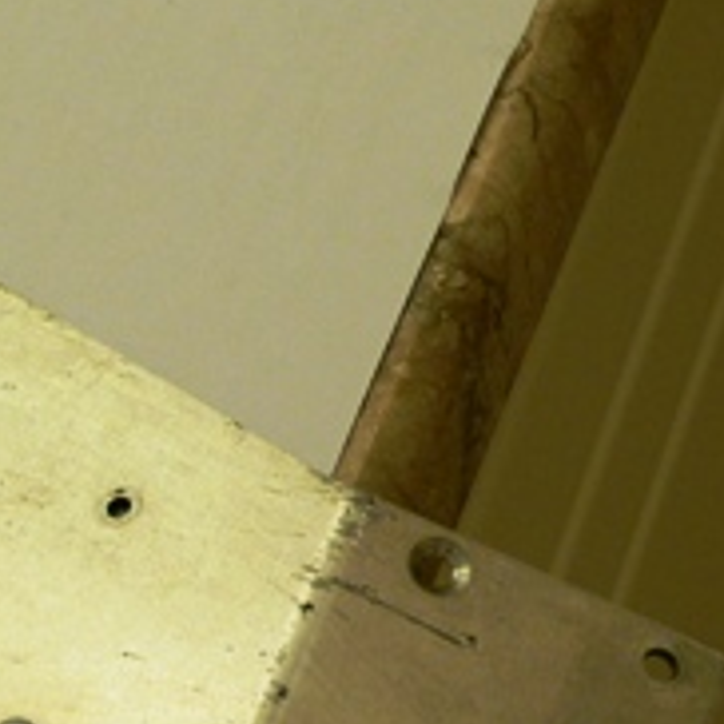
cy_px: 485
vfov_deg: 9.7
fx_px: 4259
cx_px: -469
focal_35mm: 180
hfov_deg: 9.4
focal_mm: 9.6
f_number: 2.8
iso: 100
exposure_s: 1/40
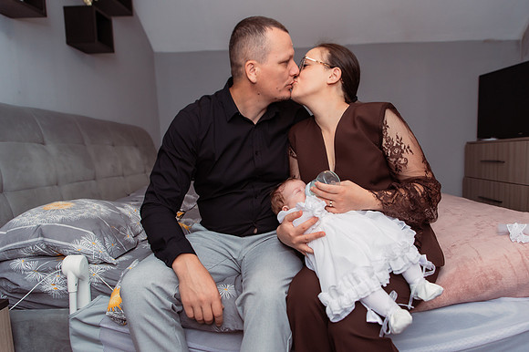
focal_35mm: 26
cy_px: 183
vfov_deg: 49.6
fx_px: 381
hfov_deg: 69.4
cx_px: 286
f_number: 3.5
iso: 500
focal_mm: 24
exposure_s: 1/250
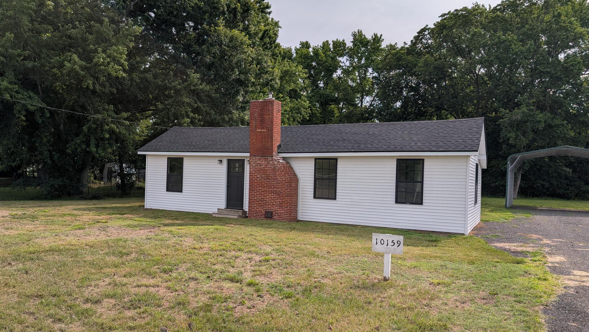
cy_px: 179
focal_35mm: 27
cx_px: 292
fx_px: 422
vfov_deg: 42.9
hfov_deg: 69.9
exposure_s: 1/1727
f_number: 1.68
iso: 18
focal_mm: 6.9
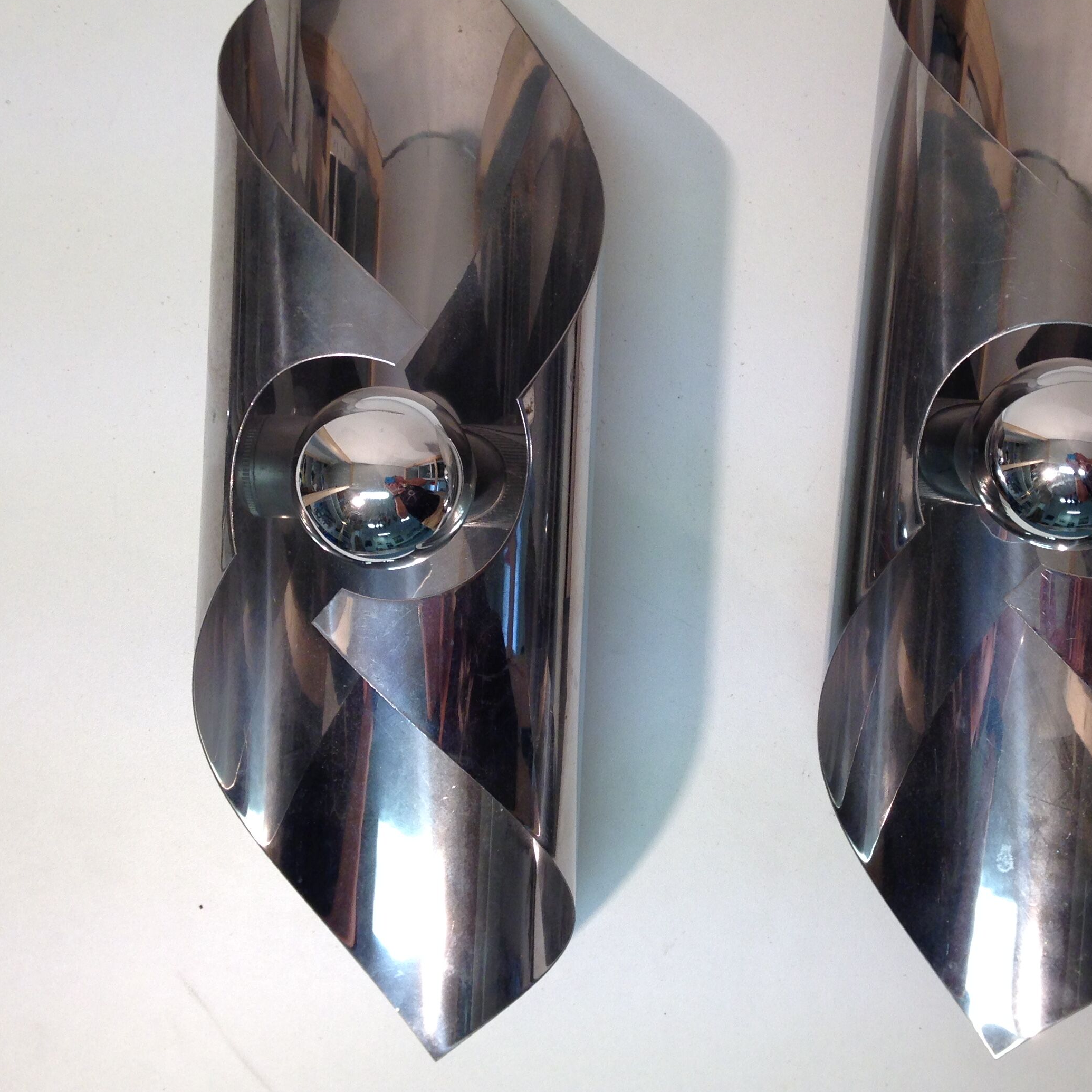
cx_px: 631
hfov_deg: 36.7
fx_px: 1642
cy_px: 470
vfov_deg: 36.7
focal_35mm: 46
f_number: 2.4
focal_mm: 4.12
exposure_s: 1/60
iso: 64
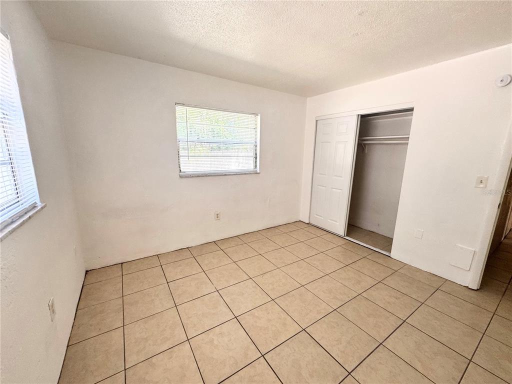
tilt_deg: -8.6
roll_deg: -1.1
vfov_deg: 85.7
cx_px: 256
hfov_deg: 102.1
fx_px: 207
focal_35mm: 14
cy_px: 192
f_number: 2.2
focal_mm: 2.22
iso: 160
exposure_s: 1/99
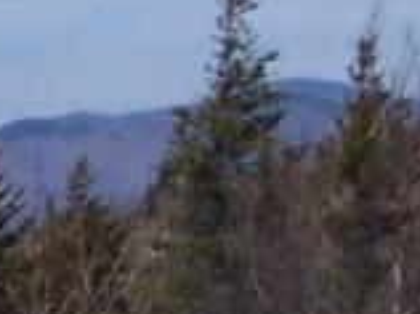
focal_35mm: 247
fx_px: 2992
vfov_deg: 6.0
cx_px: -253
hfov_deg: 7.8
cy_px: 226
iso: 80
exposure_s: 1/800
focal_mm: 6.3
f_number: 5.6
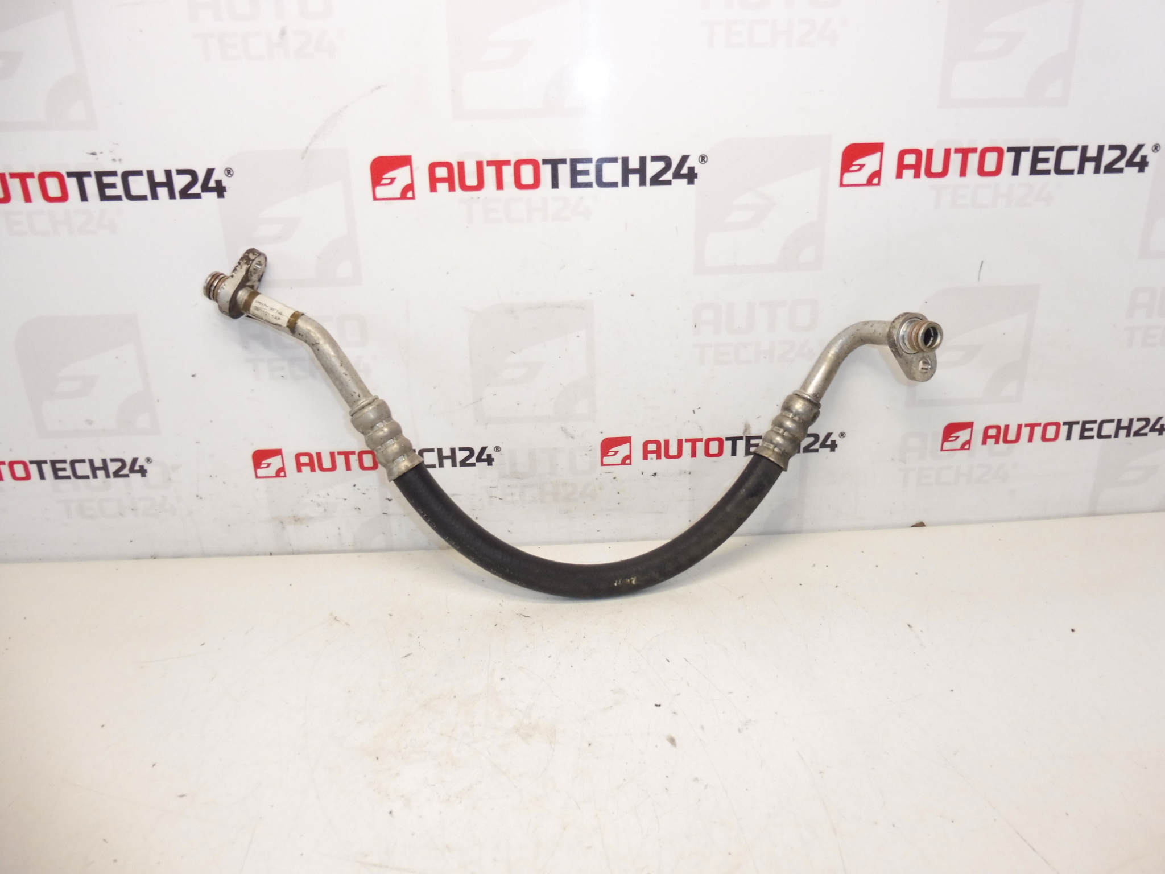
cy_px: 437
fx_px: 808
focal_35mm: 24
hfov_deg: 71.6
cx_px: 582
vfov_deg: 56.8
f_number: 3.5
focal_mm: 4.3
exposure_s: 1/80
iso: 200
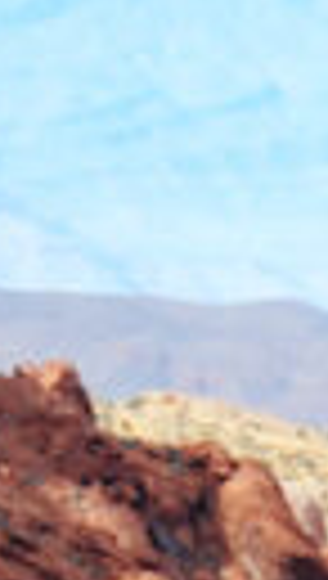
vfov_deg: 1.4
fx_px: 23010
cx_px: -4
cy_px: 1565
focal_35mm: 1495
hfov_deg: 0.8
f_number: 9
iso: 200
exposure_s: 1/400
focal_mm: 180
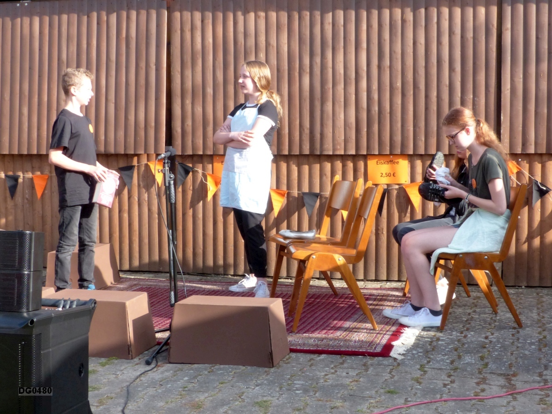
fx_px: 781
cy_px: 207
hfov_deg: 38.9
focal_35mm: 49
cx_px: 276
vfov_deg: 29.7
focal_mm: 8.4
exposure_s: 1/160
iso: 200
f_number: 6.3
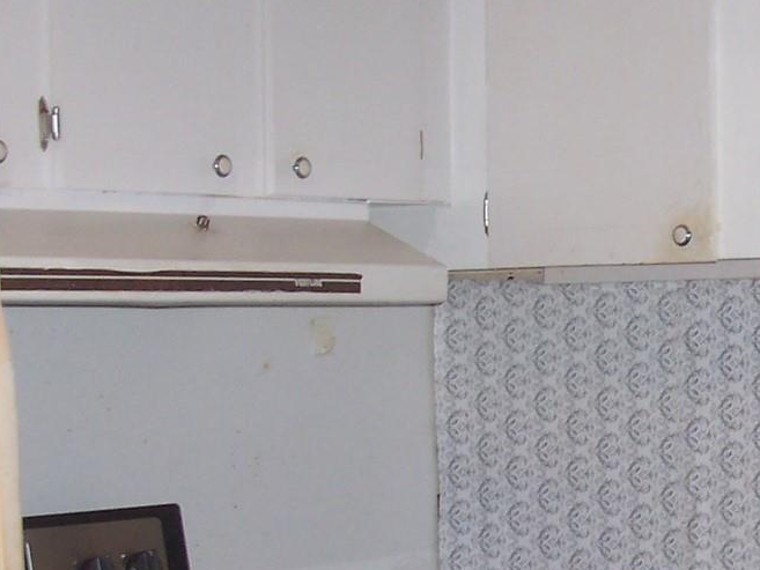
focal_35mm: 112
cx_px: 863
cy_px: 409
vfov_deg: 13.2
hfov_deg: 16.9
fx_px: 2459
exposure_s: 1/60
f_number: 3
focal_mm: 7
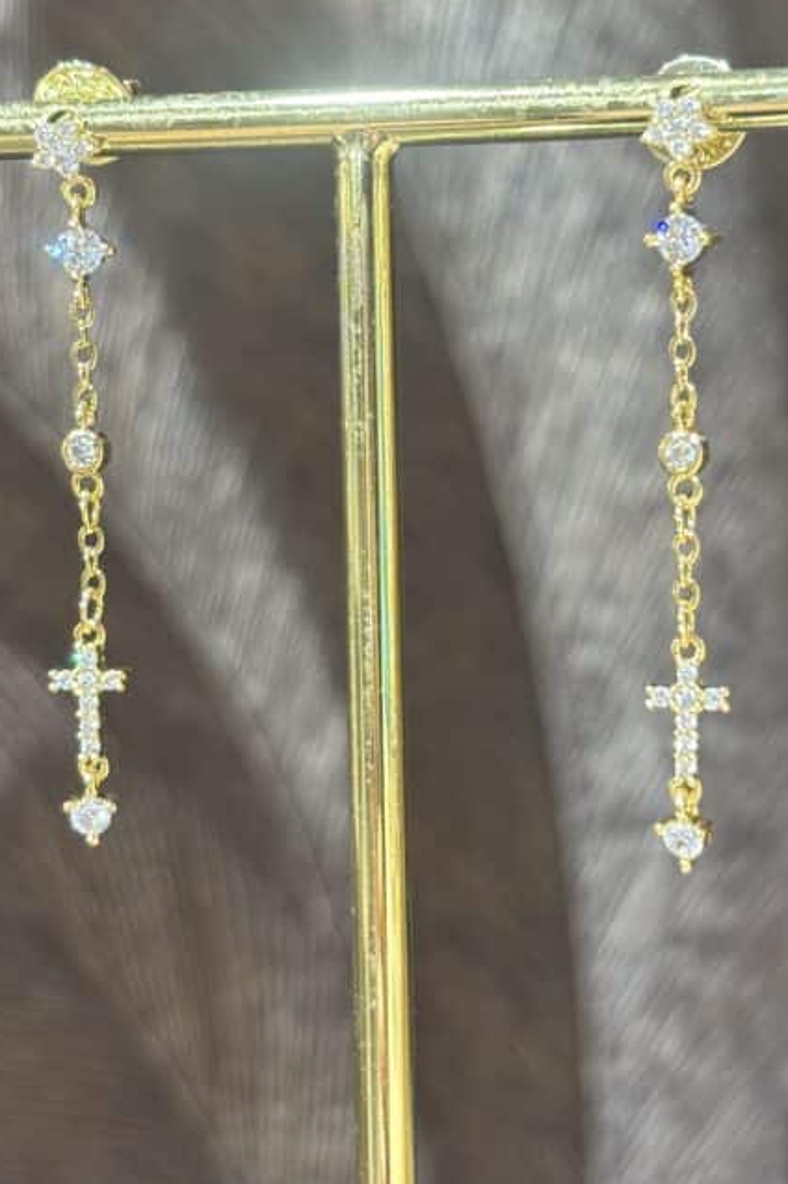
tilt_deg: -3.5
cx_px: 465
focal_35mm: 87
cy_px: 461
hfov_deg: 15.7
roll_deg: +0.8
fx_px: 2859
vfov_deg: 23.3
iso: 64
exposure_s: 1/50
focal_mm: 5.96
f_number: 1.6
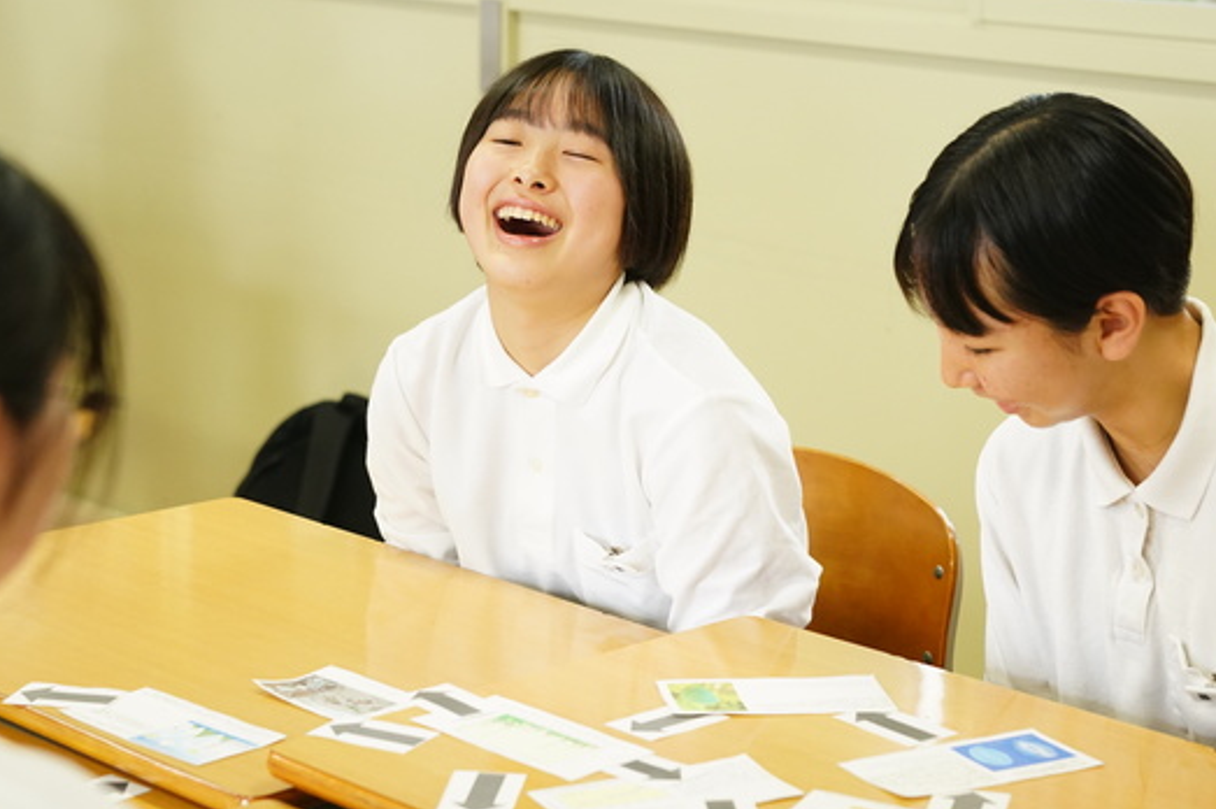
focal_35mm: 87
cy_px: 348
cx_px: 670
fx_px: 2937
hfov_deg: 23.4
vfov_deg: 15.7
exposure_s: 1/400
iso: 3200
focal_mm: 70
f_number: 4.5
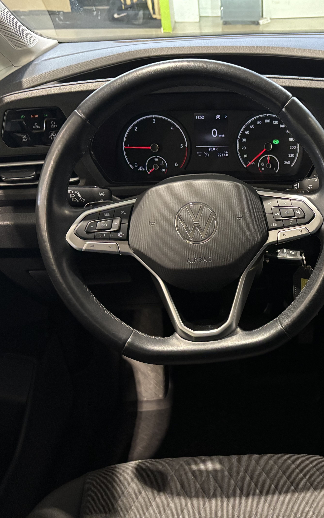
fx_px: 523
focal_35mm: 37
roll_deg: -1.0
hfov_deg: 32.7
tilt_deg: -34.4
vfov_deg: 52.8
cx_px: 292
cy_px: 258
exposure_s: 1/42
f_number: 1.6
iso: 500
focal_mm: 5.96
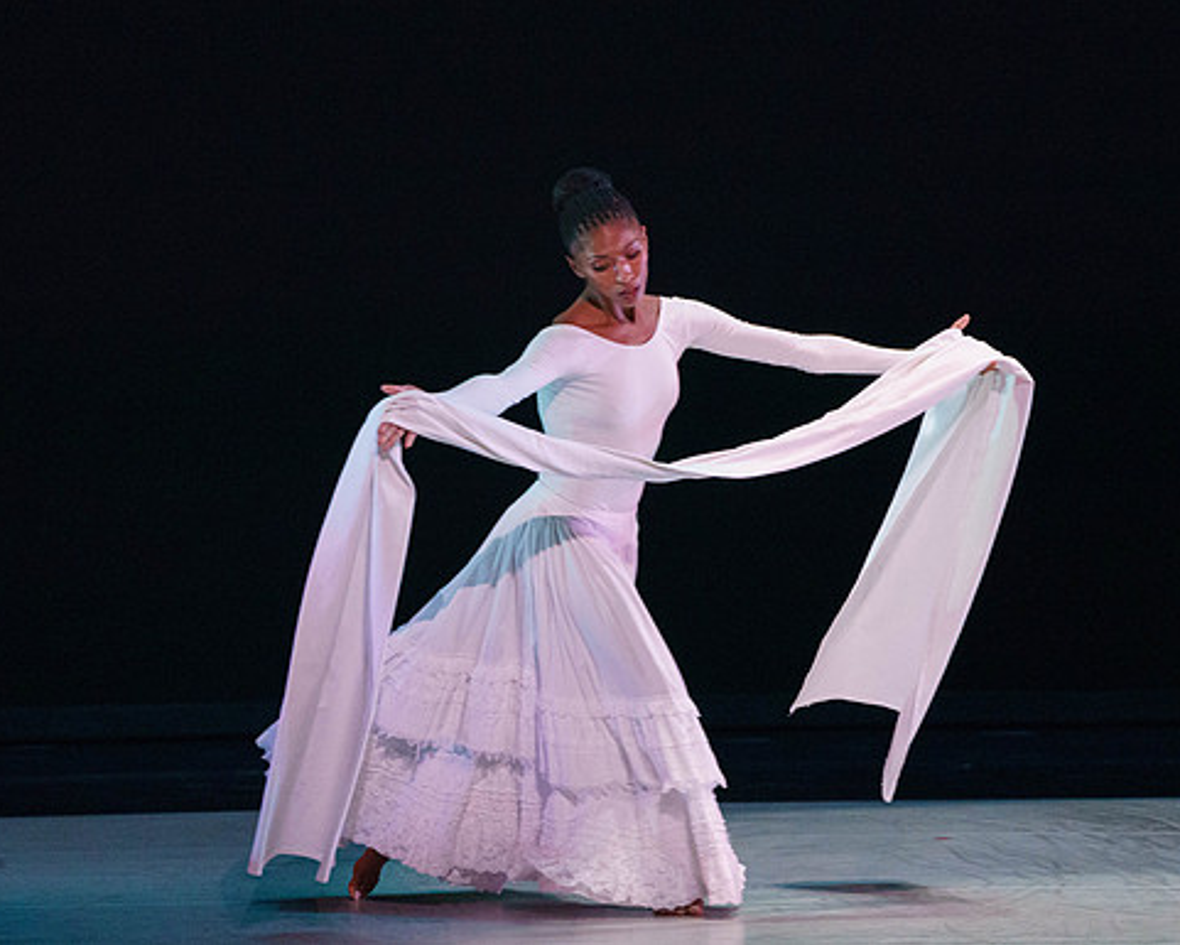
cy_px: 419
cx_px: 569
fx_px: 18862
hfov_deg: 3.6
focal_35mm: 540
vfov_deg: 2.9
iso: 5000
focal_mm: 400
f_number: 6.3
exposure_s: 1/400
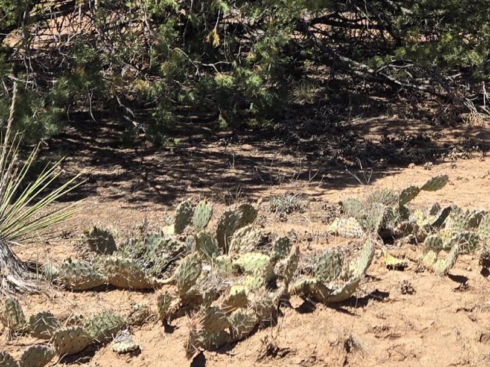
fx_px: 1203
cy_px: -193
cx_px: 477
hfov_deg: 22.2
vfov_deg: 15.9
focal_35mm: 85
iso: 25
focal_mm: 5.4
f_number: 1.8
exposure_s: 1/1350
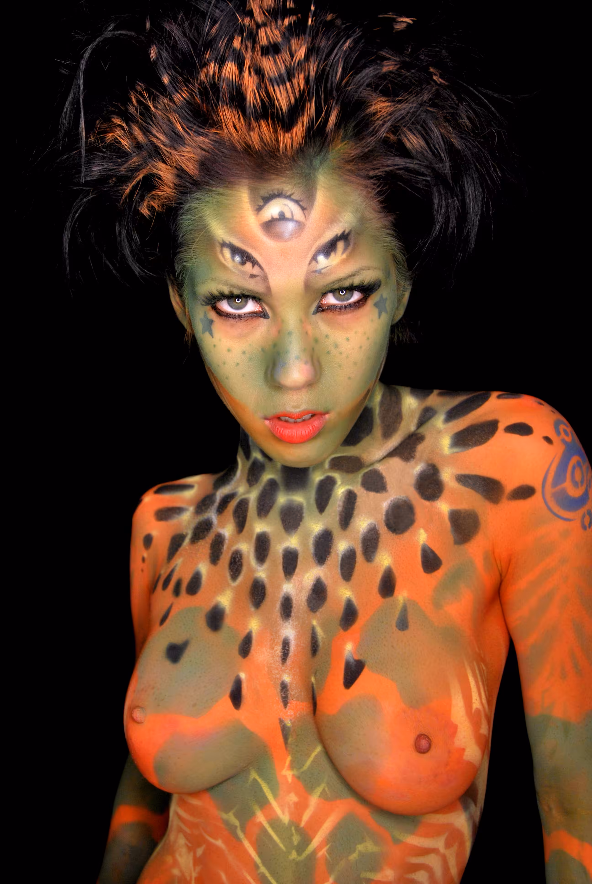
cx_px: 296
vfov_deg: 61.9
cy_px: 442
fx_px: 738
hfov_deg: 43.7
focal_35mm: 30
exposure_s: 1/40
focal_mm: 20
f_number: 5.6
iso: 200
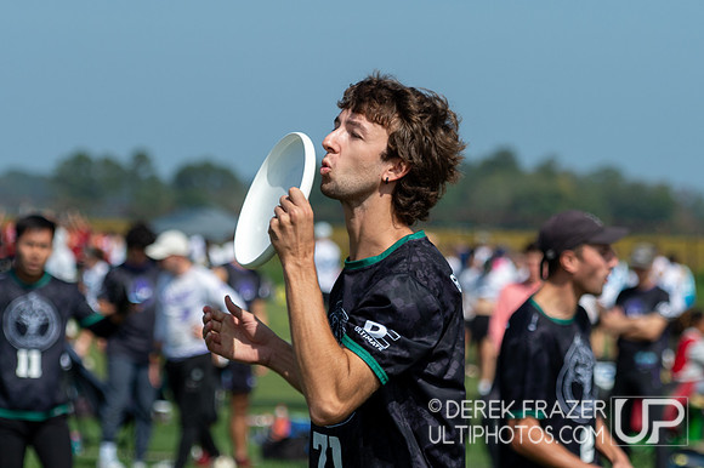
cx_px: 400
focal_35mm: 275
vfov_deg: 5.0
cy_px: 202
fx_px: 5372
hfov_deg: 7.5
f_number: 5.6
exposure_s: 1/2500
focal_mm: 165
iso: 360
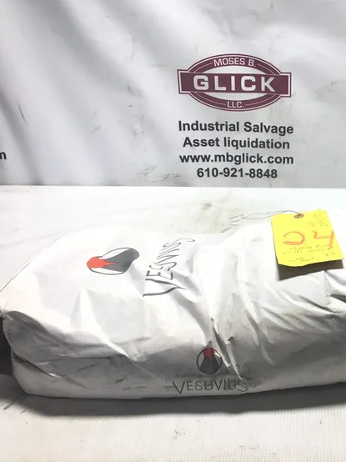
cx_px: 302
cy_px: 228
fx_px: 560
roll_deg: -2.8
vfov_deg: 44.8
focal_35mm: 42
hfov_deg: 32.8
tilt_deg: -24.7
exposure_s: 1/139
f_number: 2.4
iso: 25
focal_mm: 3.3
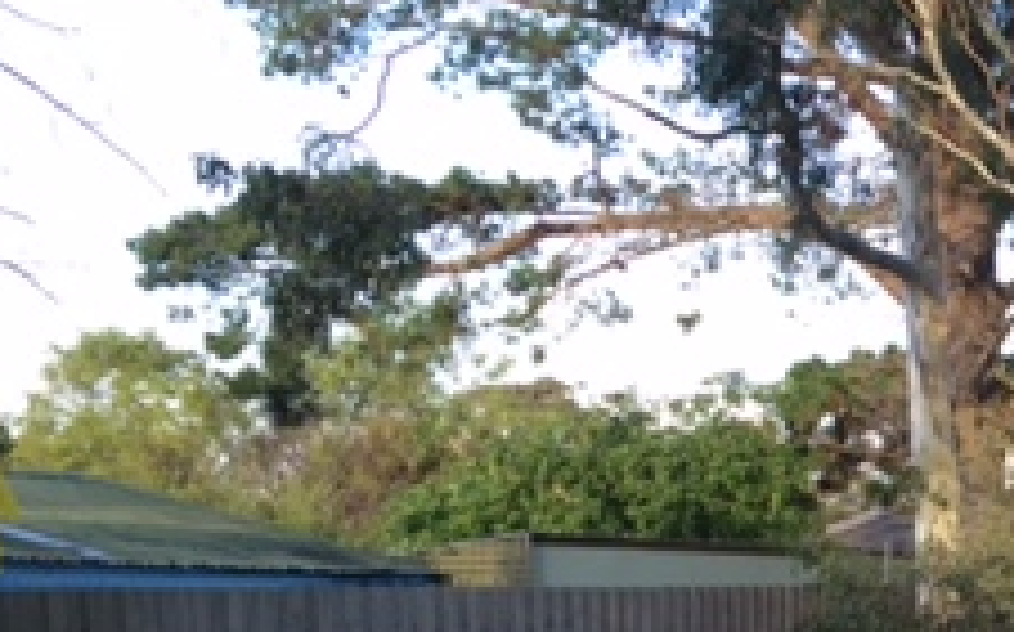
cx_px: 1422
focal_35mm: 87
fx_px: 2403
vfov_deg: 14.4
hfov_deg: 21.0
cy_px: 793
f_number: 2.2
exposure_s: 1/140
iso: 32
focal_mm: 4.15
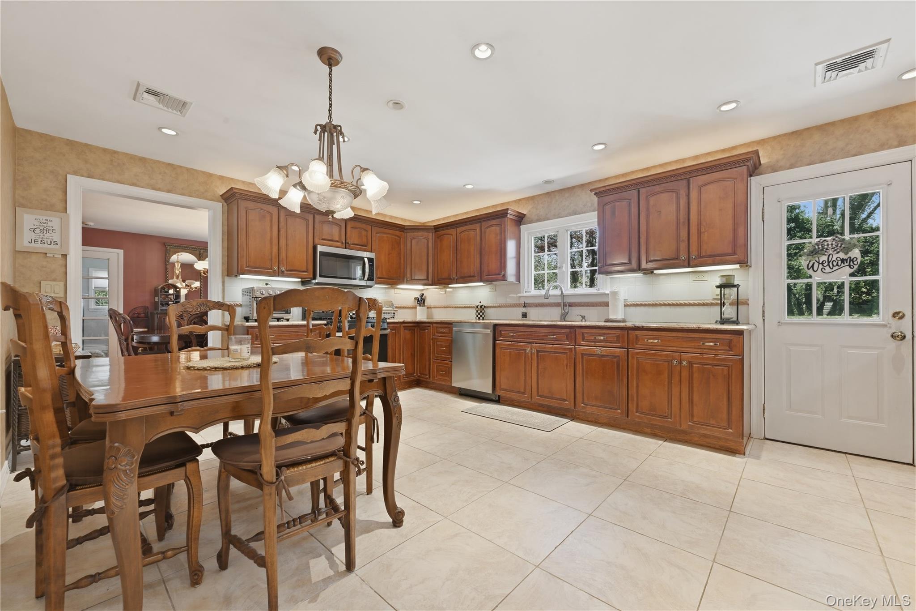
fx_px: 356
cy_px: 306
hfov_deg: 104.3
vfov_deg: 81.2
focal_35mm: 14
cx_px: 458
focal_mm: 14
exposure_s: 1/2
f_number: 11
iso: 100
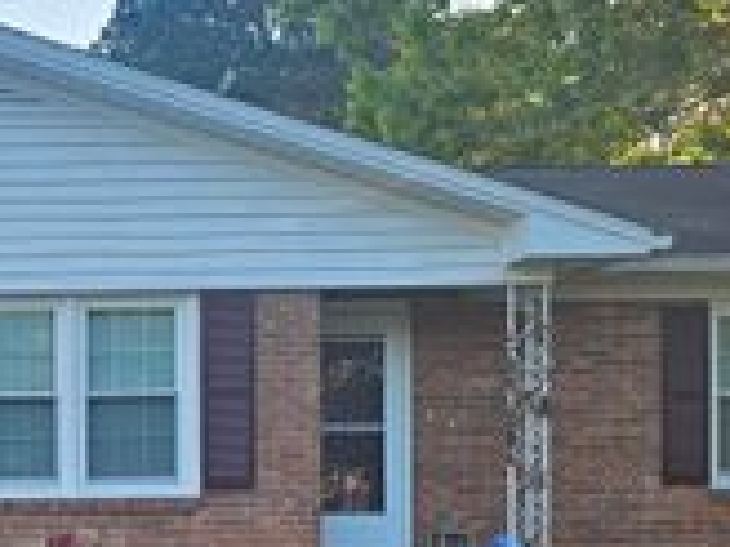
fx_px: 1476
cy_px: 514
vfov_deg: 20.5
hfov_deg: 25.8
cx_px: -67
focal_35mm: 70
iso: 16
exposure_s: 1/232
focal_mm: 6.3
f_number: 1.7
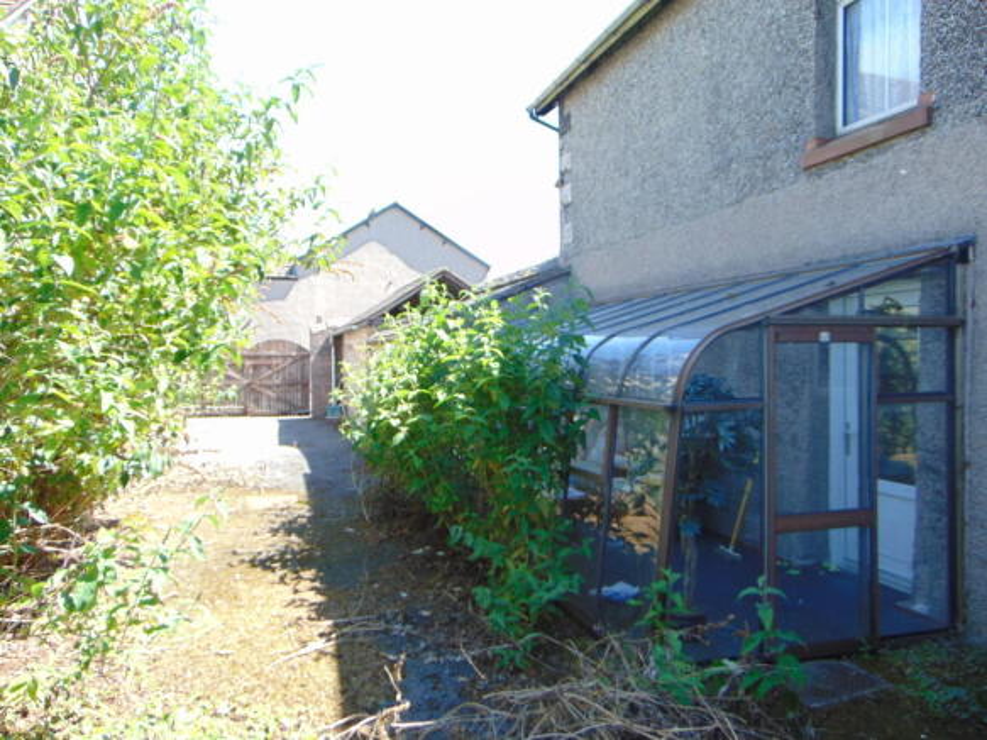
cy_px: 370
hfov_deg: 69.4
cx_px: 494
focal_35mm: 25
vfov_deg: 54.9
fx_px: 713
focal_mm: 4.5
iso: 80
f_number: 3
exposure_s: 1/160
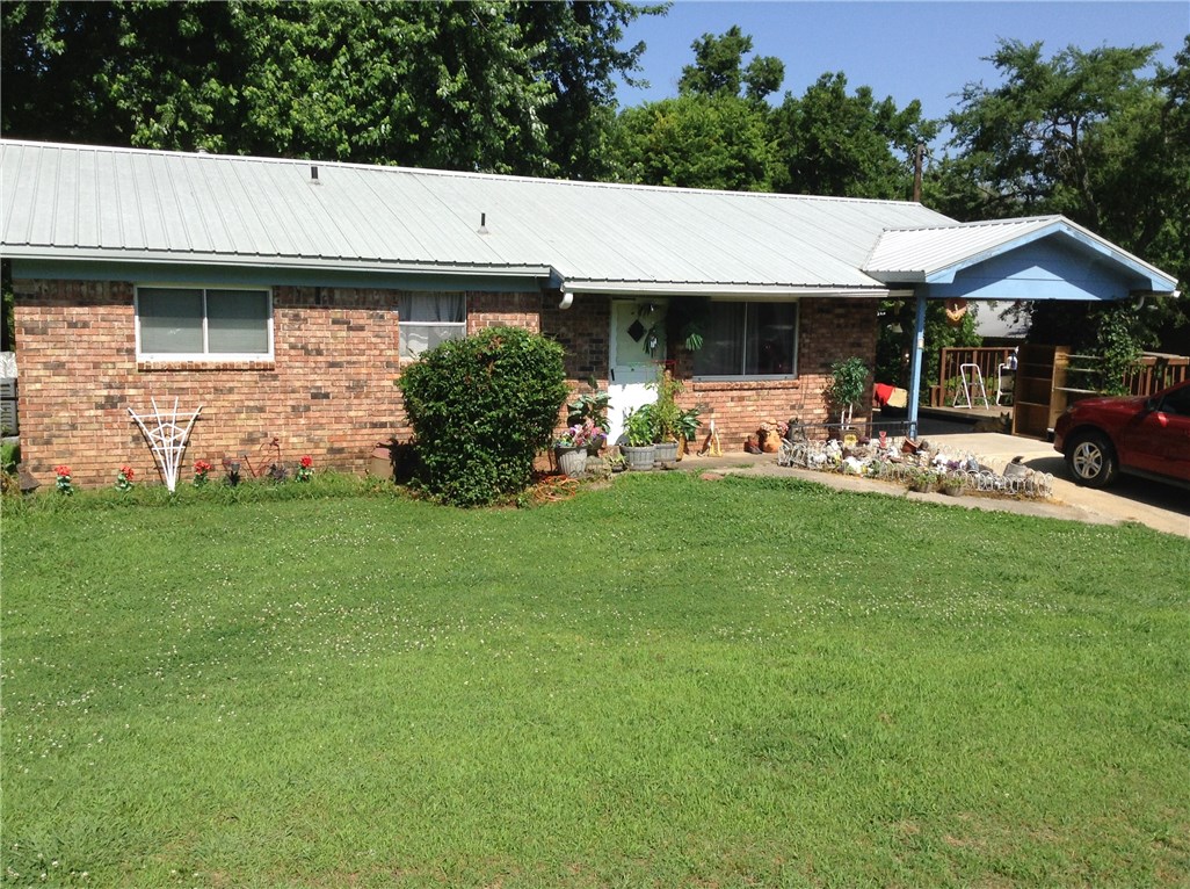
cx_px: 595
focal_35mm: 33
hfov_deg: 55.4
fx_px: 1133
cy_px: 444
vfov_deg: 42.8
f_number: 2.4
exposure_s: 1/1259
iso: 25
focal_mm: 3.3
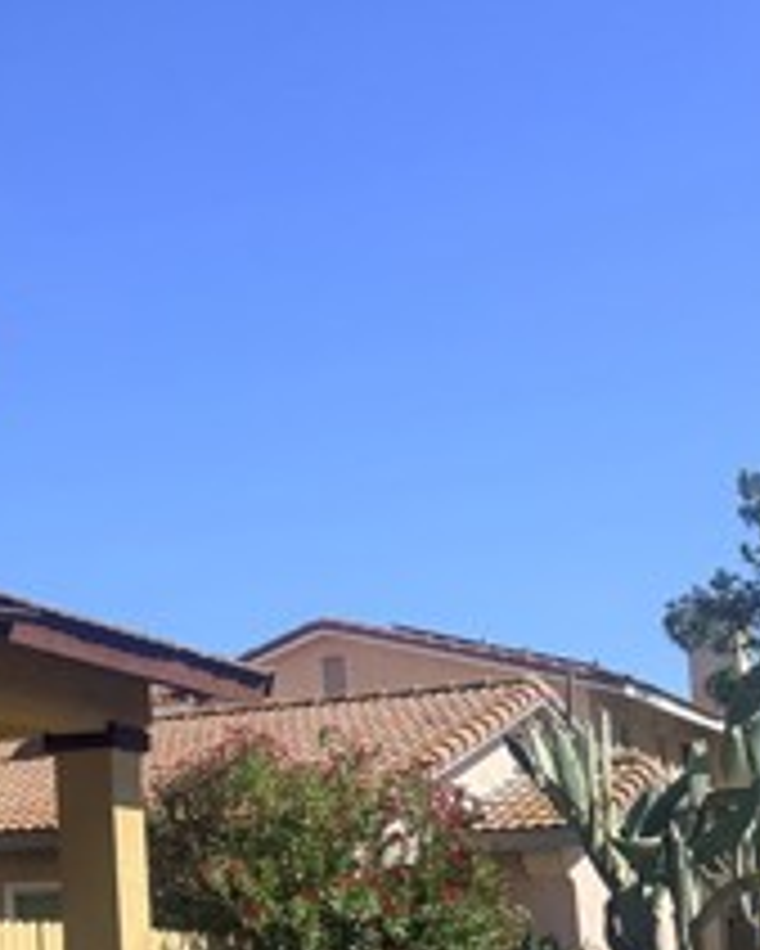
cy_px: 644
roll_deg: -0.2
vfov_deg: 26.6
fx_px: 1995
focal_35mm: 71
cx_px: -400
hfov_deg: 18.8
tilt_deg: +10.0
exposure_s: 1/3425
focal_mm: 6.76
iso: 80
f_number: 1.78
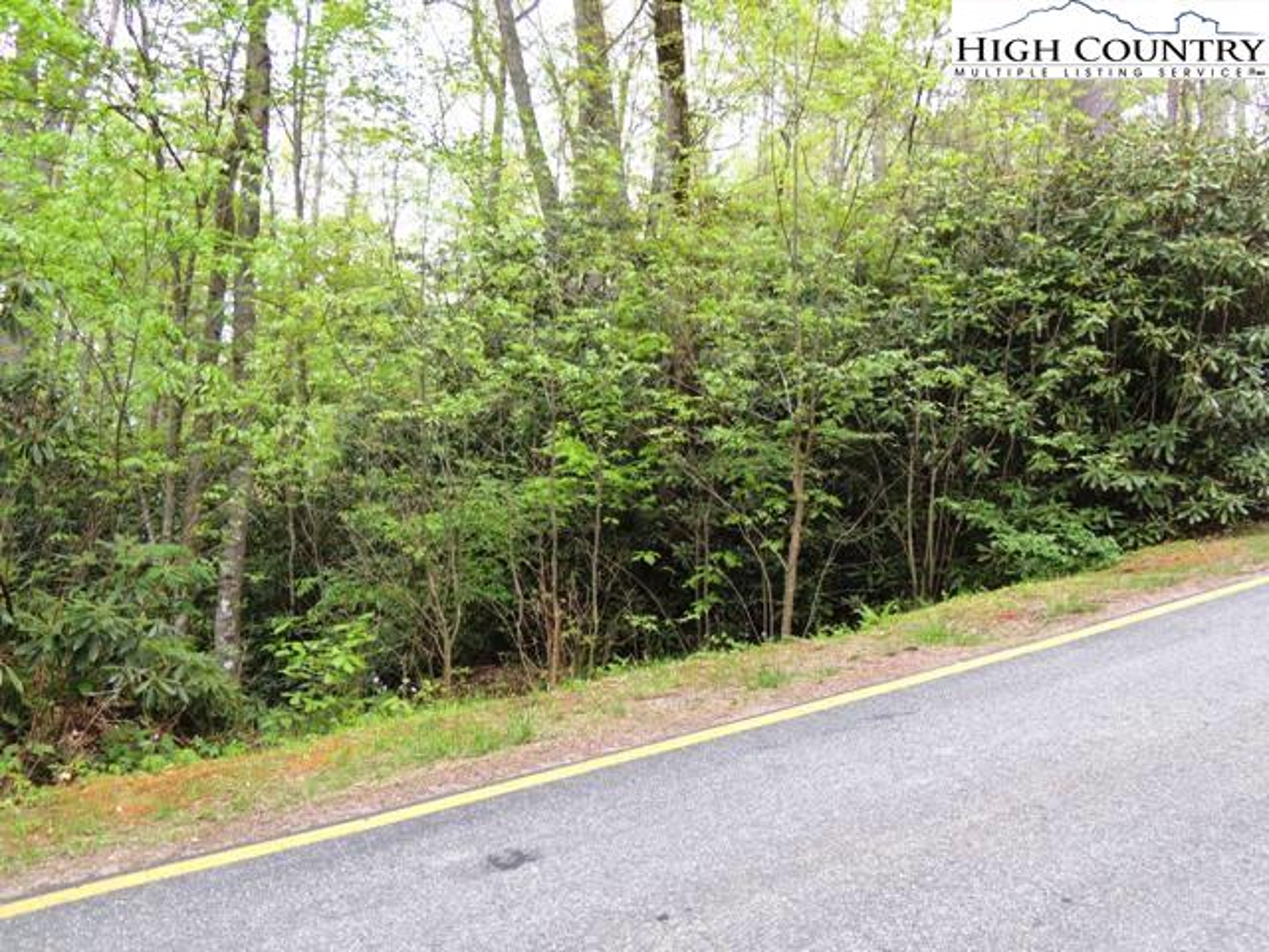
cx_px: 634
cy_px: 476
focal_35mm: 30
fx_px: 1100
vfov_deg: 46.8
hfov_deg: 60.0
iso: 100
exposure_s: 1/50
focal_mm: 5.3
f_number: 3.1
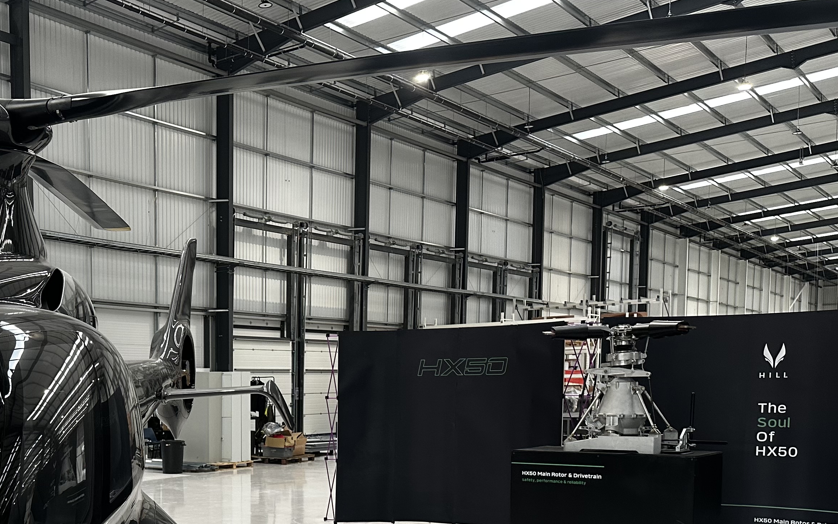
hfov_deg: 43.1
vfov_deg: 28.1
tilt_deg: -4.3
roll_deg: +0.5
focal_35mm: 44
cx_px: 164
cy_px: 471
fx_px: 1005
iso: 200
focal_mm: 6.86
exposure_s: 1/121
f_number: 1.78
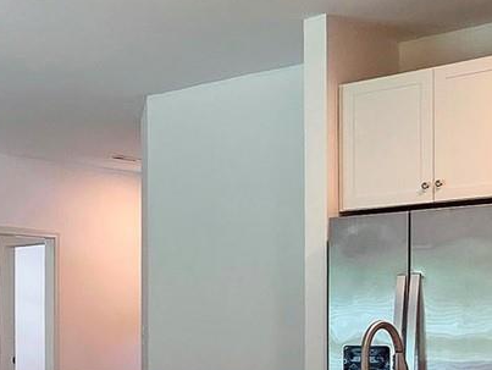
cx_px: 45
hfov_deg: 28.2
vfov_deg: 21.7
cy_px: 344
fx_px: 939
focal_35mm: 66
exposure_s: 1/120
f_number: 2.2
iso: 250
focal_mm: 2.2
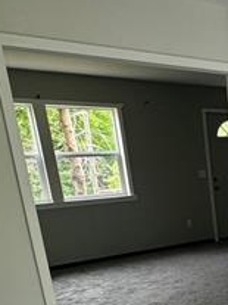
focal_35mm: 52
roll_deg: +2.0
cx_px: 334
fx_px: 457
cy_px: 290
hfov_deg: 23.1
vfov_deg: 34.2
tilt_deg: -17.5
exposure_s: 1/120
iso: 100
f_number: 2.2
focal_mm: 2.22
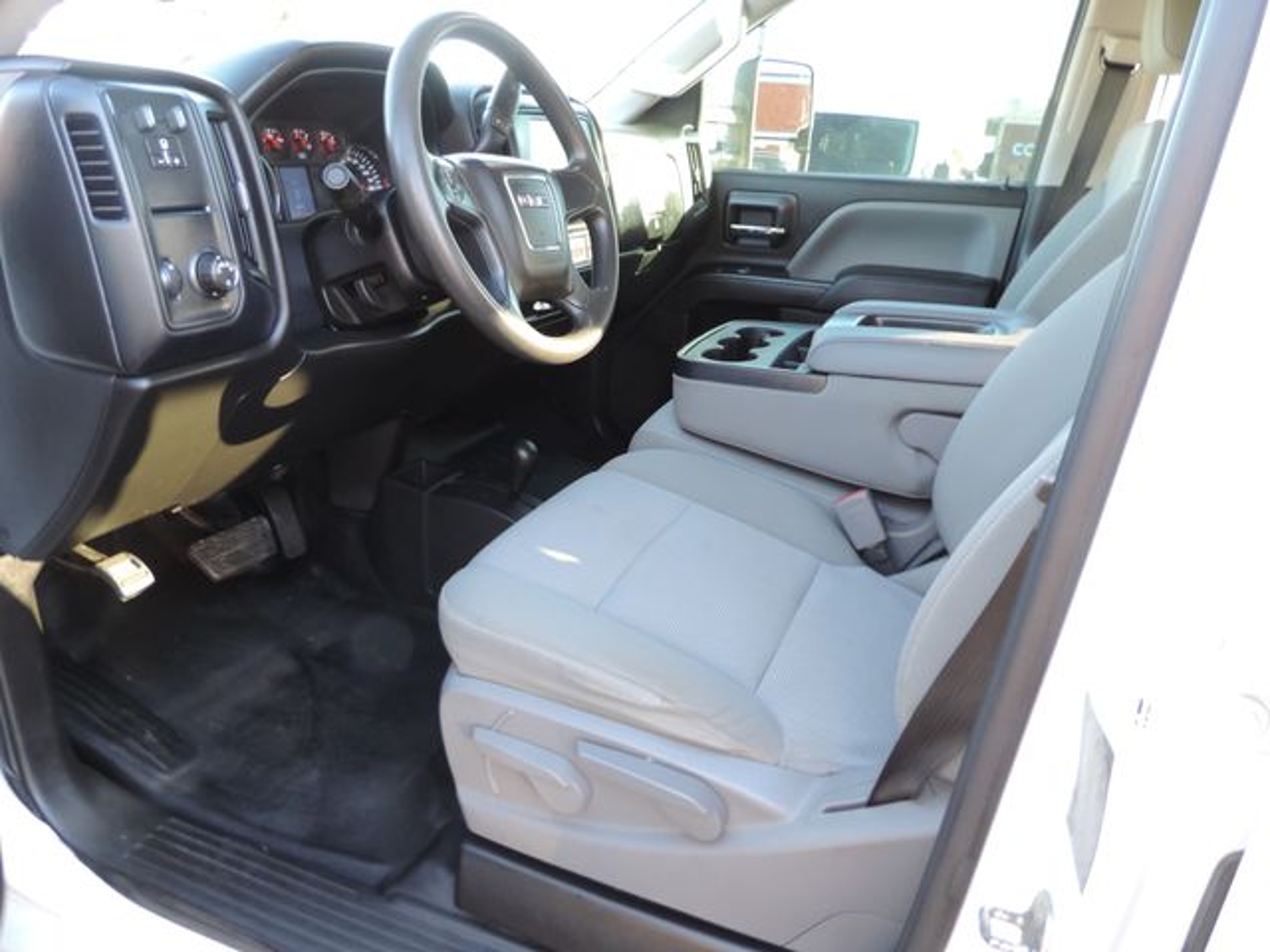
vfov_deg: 56.8
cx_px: 635
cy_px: 476
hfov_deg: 71.6
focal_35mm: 24
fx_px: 881
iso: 200
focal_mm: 4.3
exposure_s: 1/30
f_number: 3
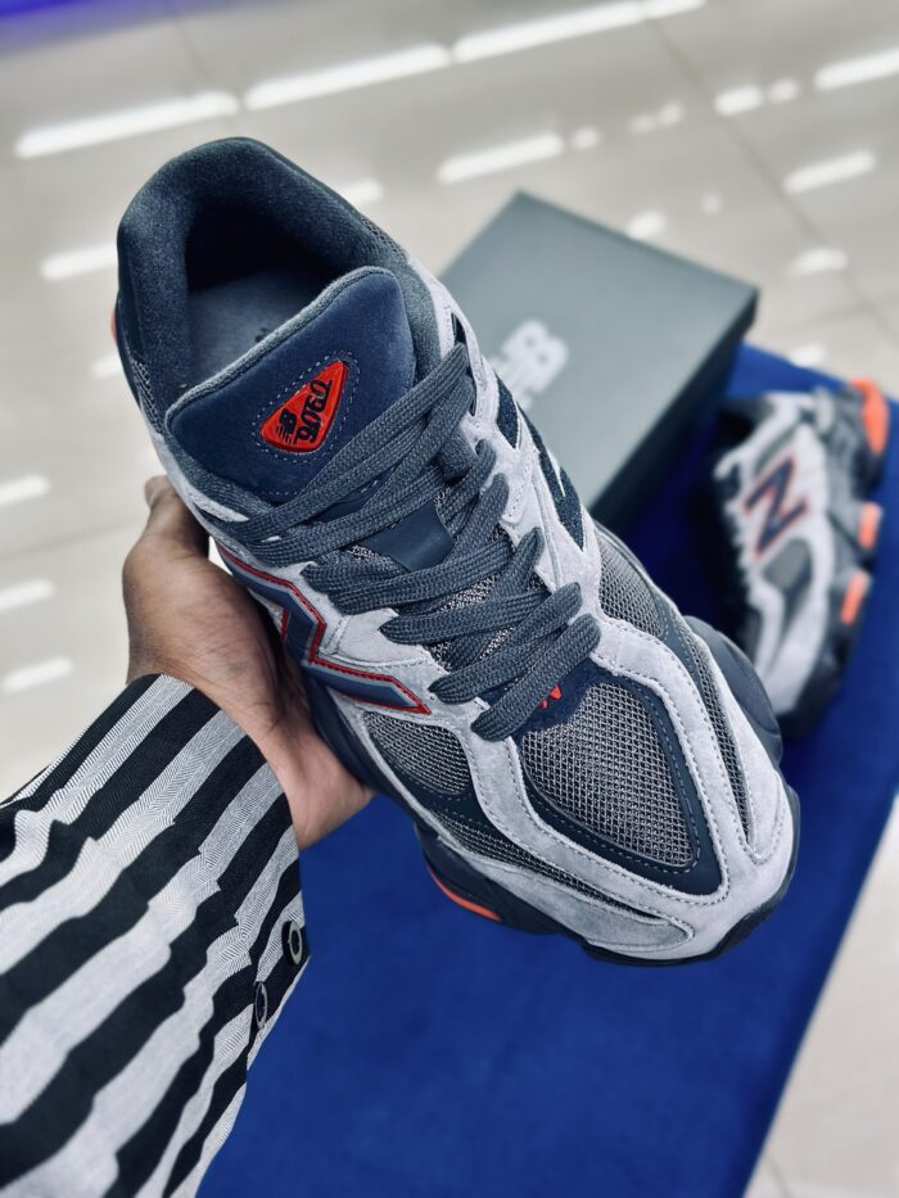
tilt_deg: -53.4
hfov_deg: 30.3
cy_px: 599
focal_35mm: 48
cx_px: 450
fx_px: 1662
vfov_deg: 39.7
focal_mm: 6.86
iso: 100
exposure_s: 1/100
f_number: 1.78
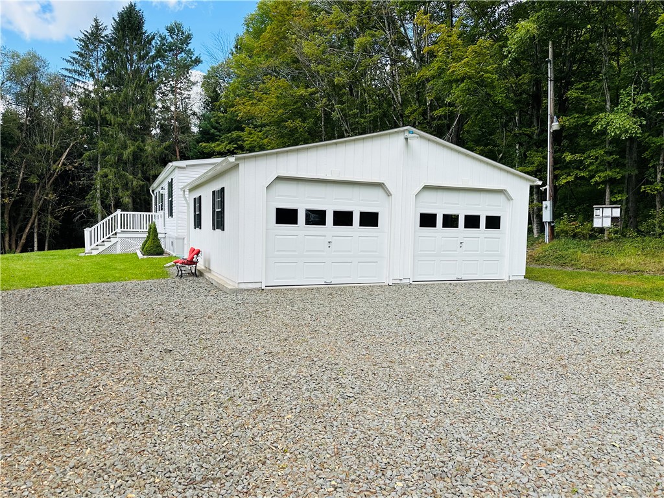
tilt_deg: -2.2
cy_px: 249
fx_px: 460
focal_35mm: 24
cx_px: 332
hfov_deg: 71.6
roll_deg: -1.6
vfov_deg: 56.8
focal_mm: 6.86
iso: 80
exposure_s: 1/1183
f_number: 1.78
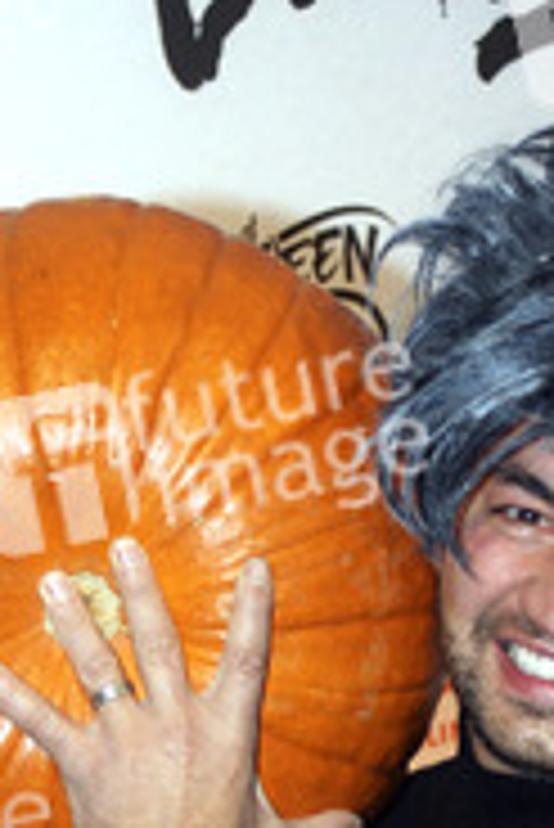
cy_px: 675
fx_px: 4126
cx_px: 331
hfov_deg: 7.7
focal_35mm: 179
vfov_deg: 11.4
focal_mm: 55
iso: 1000
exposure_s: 1/400
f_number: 5.6
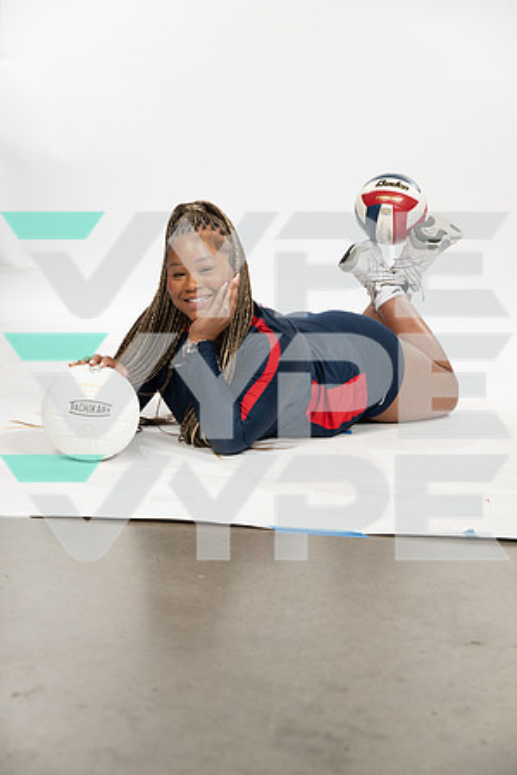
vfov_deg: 32.4
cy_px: 388
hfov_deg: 21.9
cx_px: 258
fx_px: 1335
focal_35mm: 62
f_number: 5.6
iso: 200
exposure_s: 1/250
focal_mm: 62
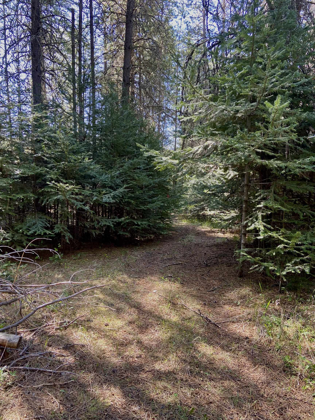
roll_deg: -0.3
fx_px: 315
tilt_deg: -6.8
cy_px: 210
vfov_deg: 67.3
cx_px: 158
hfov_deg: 53.1
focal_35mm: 26
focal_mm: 4.25
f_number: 1.8
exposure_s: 1/121
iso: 80
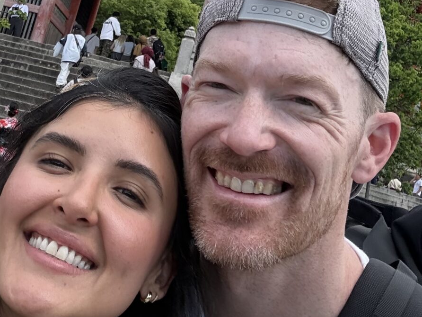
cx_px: 159
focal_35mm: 66
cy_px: -4
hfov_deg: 29.3
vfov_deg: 21.4
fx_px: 805
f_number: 1.9
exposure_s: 1/818
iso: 40
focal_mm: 2.69
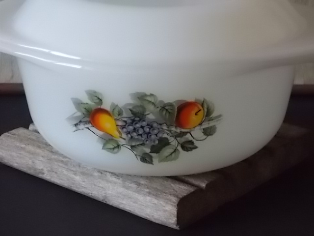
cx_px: 157
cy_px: 118
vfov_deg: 13.1
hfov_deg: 17.4
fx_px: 1025
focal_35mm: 113
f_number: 6
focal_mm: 20.1
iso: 800
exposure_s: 1/60
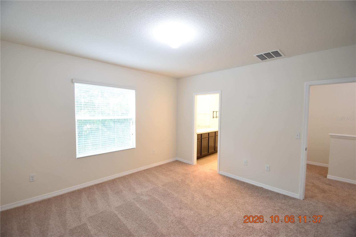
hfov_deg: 100.4
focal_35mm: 15
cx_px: 178
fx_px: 148
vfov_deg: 77.3
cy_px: 118
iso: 1400
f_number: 3.5
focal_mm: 10
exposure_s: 1/60
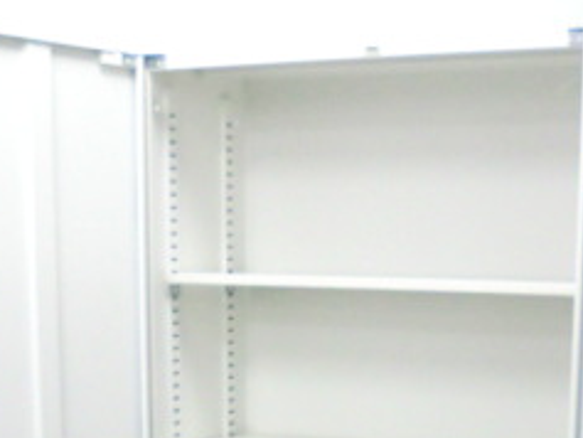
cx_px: 396
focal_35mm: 73
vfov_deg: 19.2
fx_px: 1230
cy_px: 507
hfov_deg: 26.5
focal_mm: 4.9
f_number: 3.2
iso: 500
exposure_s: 1/60
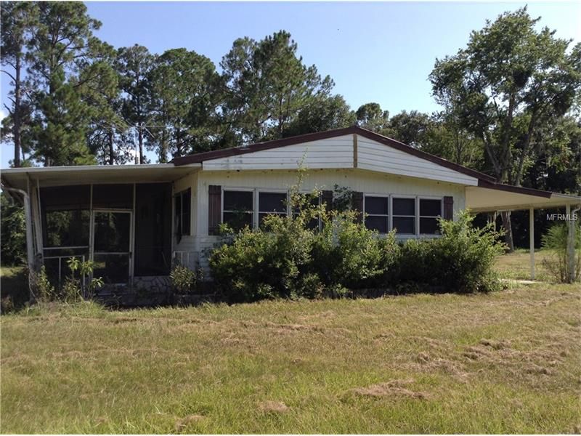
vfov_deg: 42.9
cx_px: 290
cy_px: 218
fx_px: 554
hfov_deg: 55.4
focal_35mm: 33
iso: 32
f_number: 2.4
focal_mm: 3.3
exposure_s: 1/682
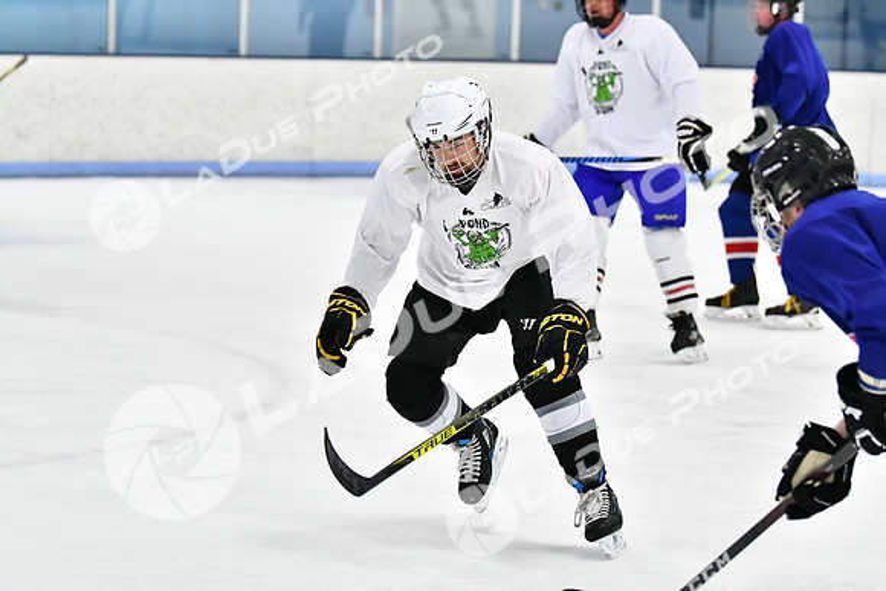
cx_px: 443
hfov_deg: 13.4
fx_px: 3766
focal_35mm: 153
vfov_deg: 9.0
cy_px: 296
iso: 6400
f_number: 3.2
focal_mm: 102
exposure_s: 1/1250
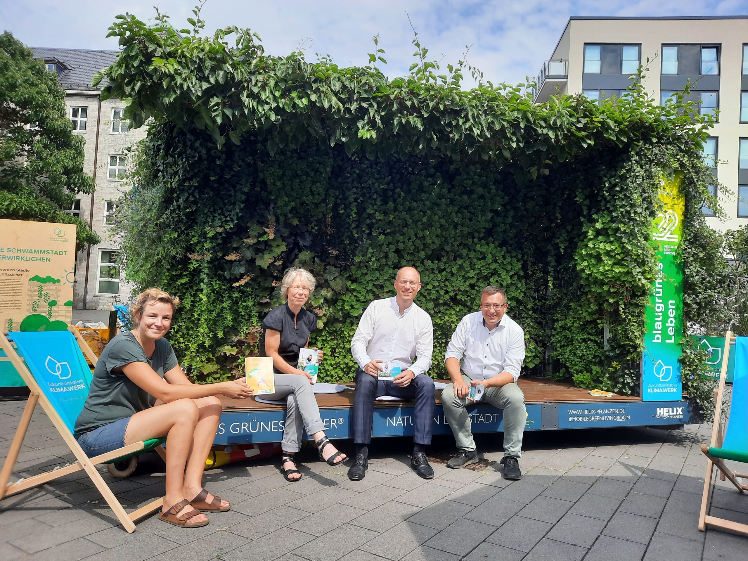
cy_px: 280
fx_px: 540
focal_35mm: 25
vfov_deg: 54.9
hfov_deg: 69.4
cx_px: 374
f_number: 2
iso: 32
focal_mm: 4.6
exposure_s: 1/723
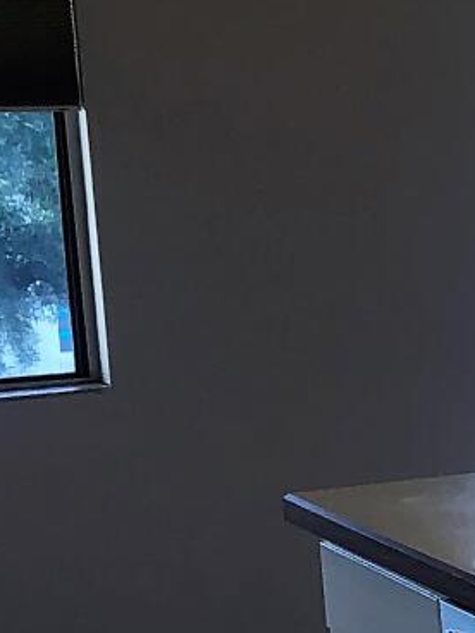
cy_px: 581
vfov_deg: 12.9
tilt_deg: -9.4
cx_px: 1117
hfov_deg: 8.9
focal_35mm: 152
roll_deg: +0.9
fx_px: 2781
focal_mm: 3.99
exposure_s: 1/120
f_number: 1.8
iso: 50
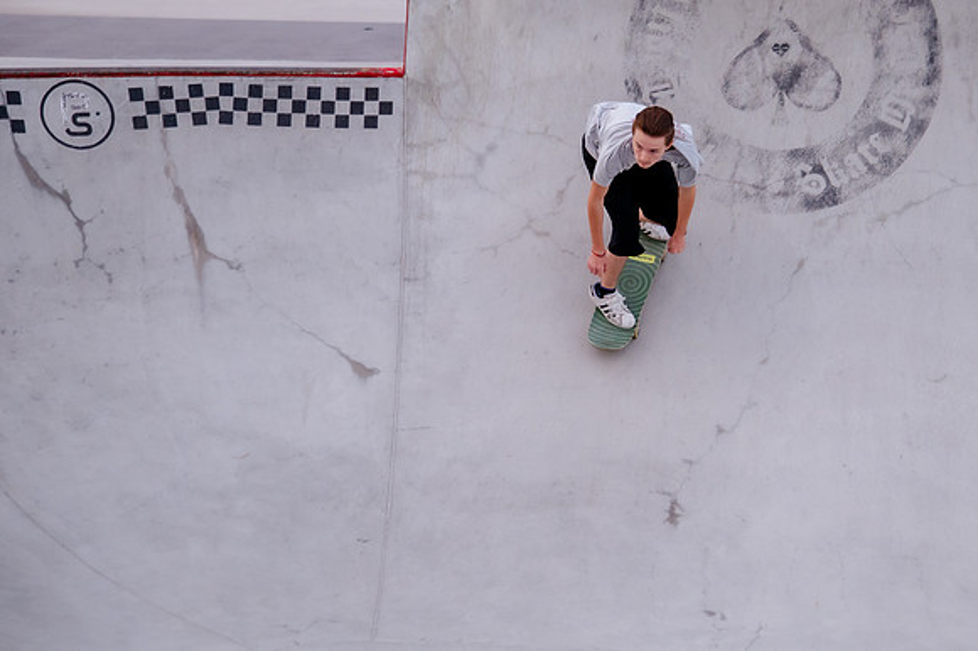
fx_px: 3042
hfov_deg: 18.2
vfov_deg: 12.2
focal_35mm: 112
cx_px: 613
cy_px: 237
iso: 2500
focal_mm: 78
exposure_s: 1/640
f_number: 4
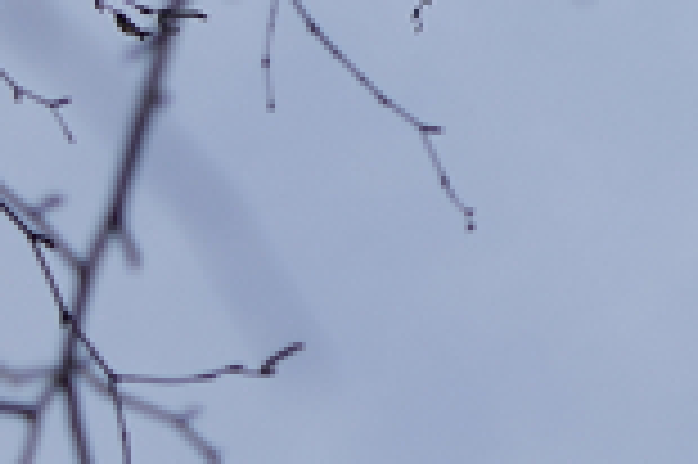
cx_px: 1846
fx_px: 4377
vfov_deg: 5.7
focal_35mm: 226
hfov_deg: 8.2
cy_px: -849
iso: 50
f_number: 2
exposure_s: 1/1000
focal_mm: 35
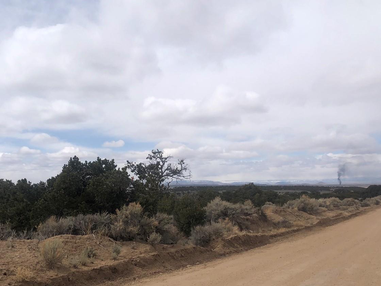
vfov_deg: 35.9
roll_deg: -0.1
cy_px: 169
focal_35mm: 40
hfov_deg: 46.6
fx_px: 440
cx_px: 158
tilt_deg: +1.3
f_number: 1.8
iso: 25
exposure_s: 1/4808
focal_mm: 3.99
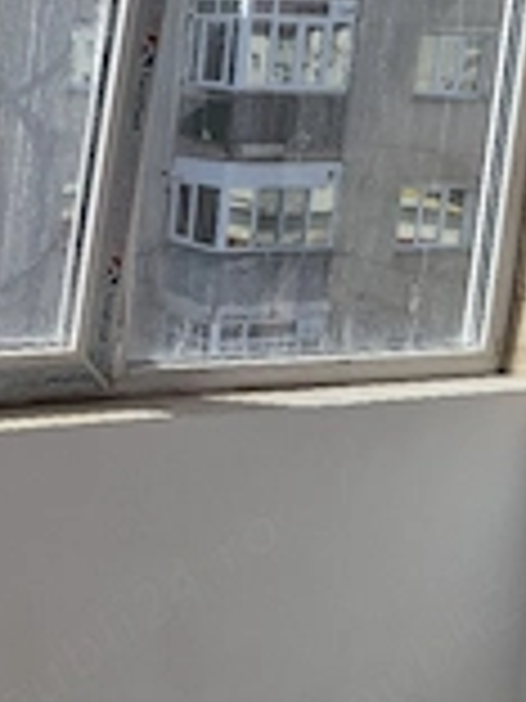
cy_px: 324
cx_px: -126
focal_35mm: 59
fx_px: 1195
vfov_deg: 32.7
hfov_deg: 22.6
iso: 80
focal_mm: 5.4
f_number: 1.8
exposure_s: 1/10000
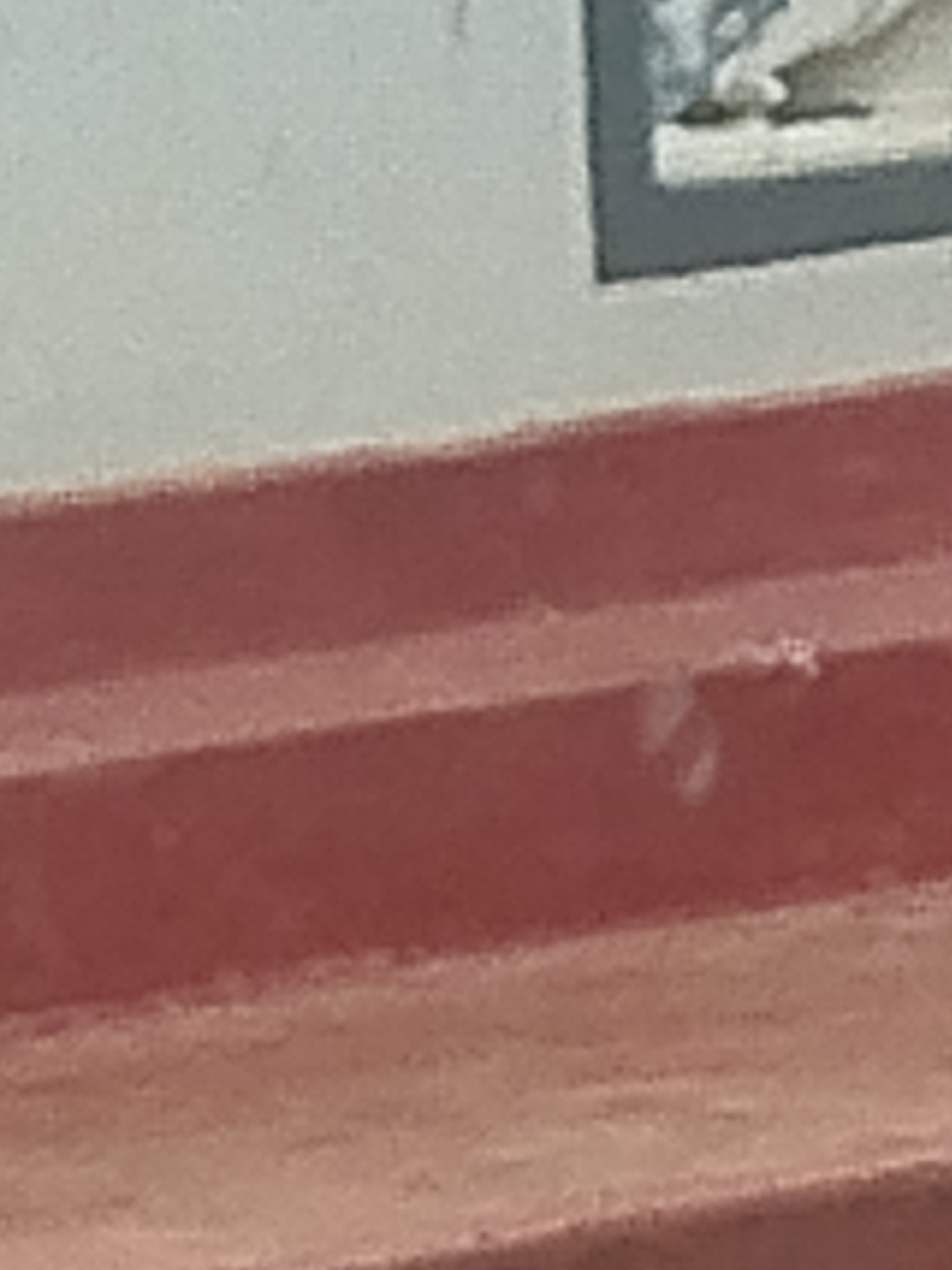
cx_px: 1952
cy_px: 1197
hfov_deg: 3.3
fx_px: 16277
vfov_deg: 4.5
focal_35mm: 444
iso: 80
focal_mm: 5.31
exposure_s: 1/50
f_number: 1.7
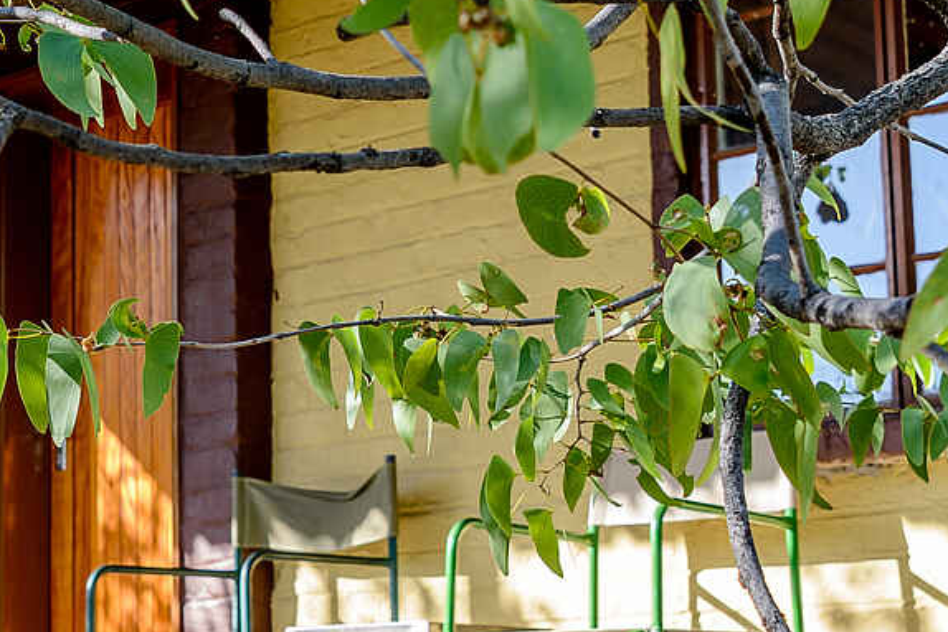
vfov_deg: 12.8
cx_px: 79
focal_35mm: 107
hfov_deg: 18.7
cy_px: 241
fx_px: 2818
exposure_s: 1/125
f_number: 7.1
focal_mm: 32
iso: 250
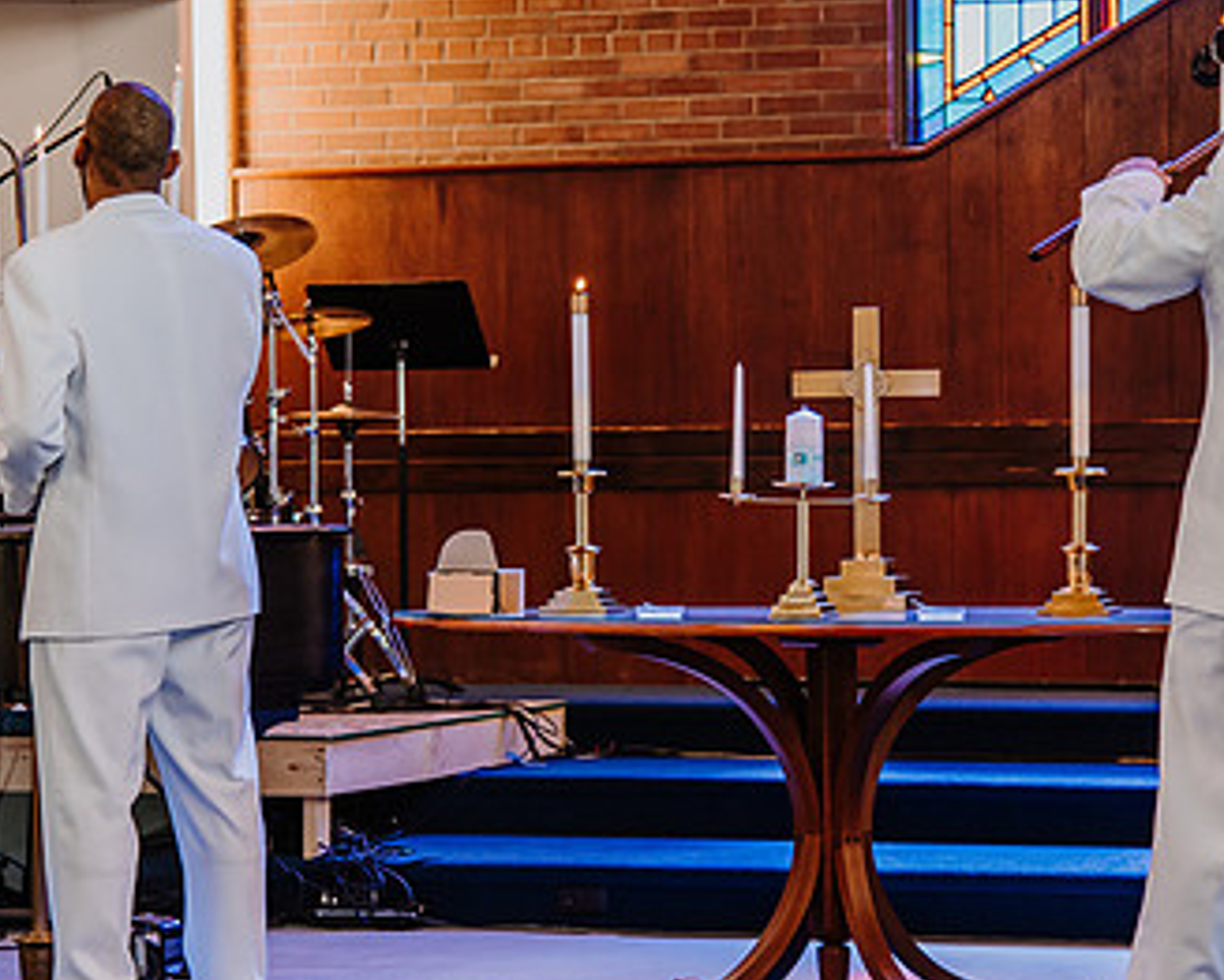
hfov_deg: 15.0
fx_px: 4640
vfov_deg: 12.1
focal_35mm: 128
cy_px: 499
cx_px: 622
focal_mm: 70
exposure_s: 1/160
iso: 800
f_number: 4
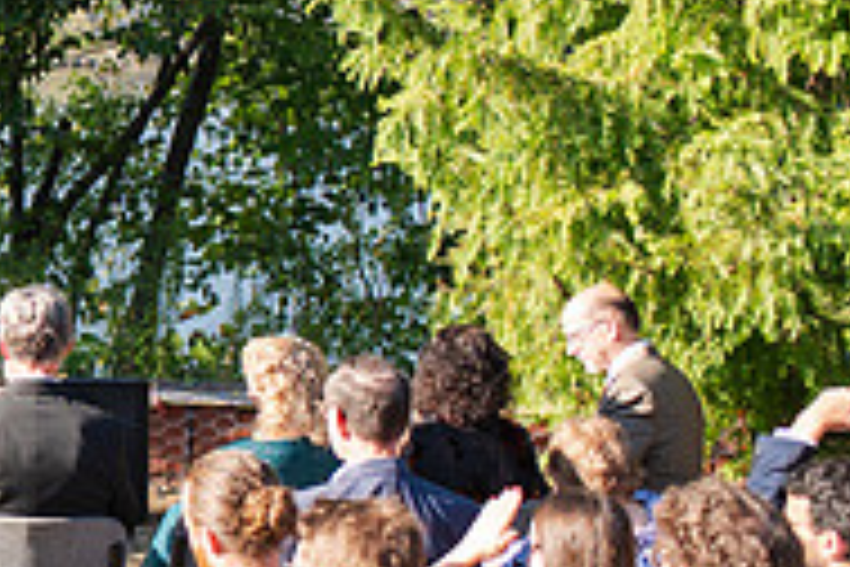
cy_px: 306
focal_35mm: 108
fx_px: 2550
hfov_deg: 17.4
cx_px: -355
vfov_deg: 12.7
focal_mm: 35
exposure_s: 1/1250
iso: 400
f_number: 3.5
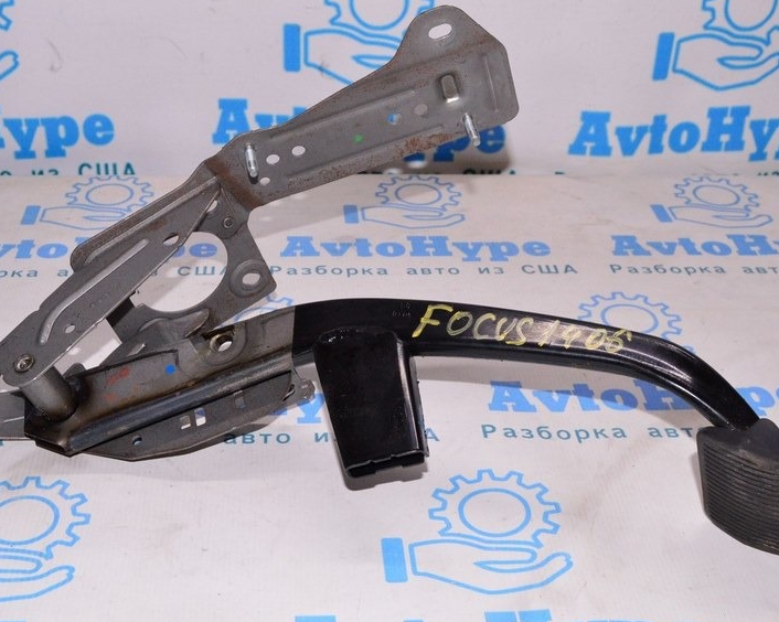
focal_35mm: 49
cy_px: 349
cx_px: 340
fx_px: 1129
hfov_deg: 38.0
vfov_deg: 30.8
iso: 1600
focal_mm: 24
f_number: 8
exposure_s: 1/200
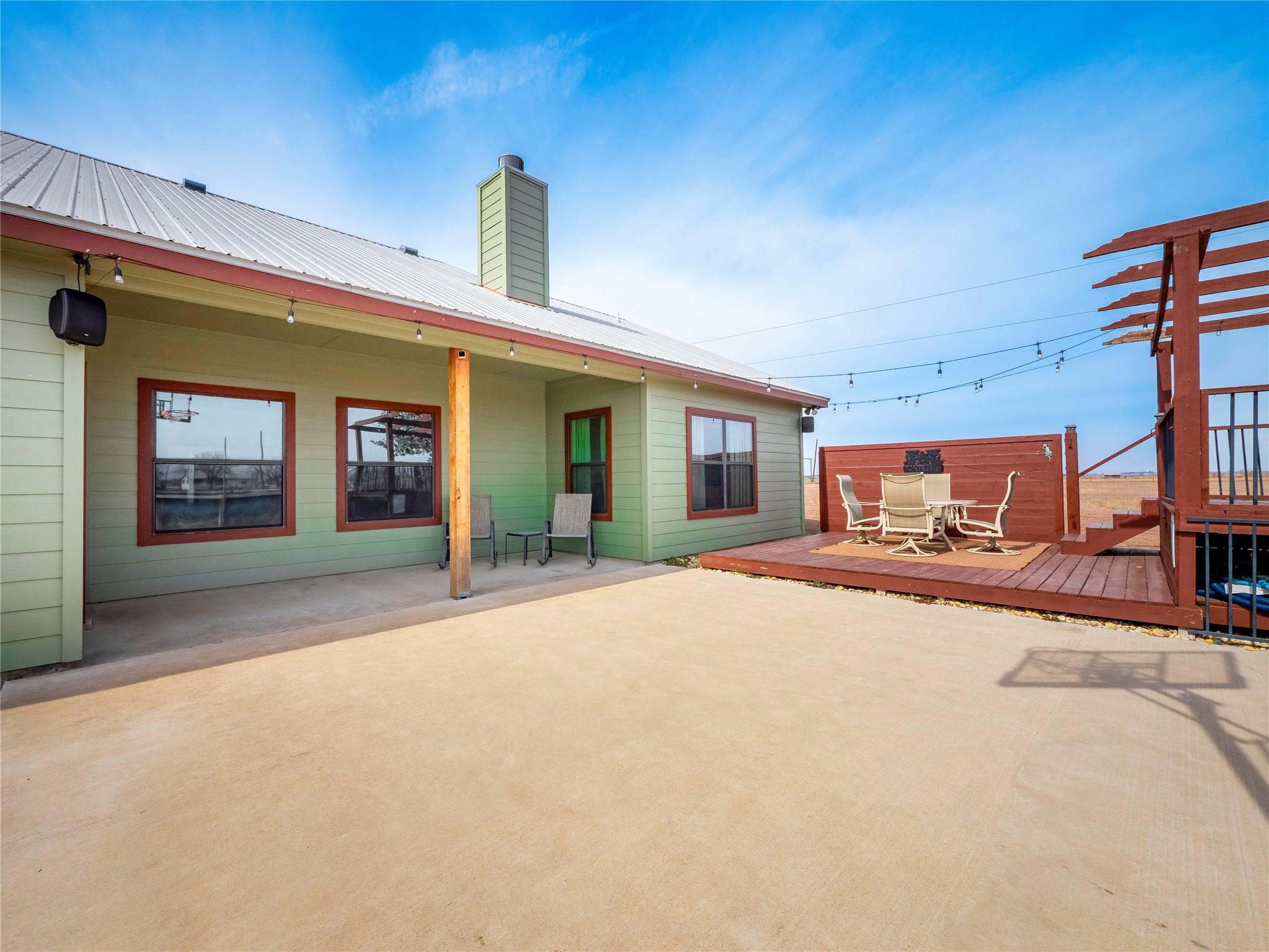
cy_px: 476
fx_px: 513
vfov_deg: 85.7
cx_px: 634
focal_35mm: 14
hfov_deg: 102.1
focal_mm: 7
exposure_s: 1/160
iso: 200
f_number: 10
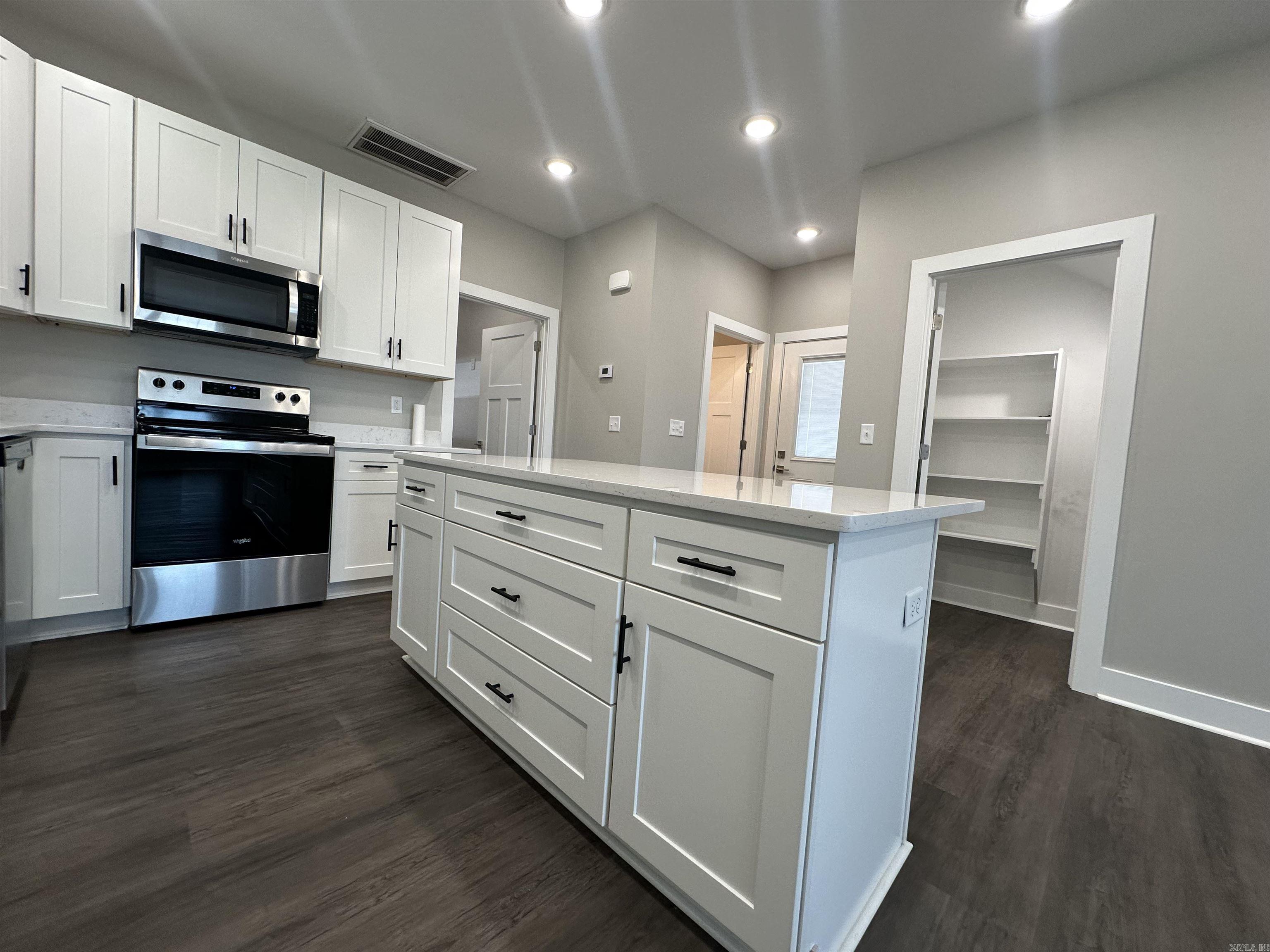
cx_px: 635
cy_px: 476
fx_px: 514
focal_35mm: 14
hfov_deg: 102.1
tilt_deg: -3.7
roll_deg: -4.1
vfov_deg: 85.7
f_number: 2.2
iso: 160
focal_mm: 2.22
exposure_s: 1/120
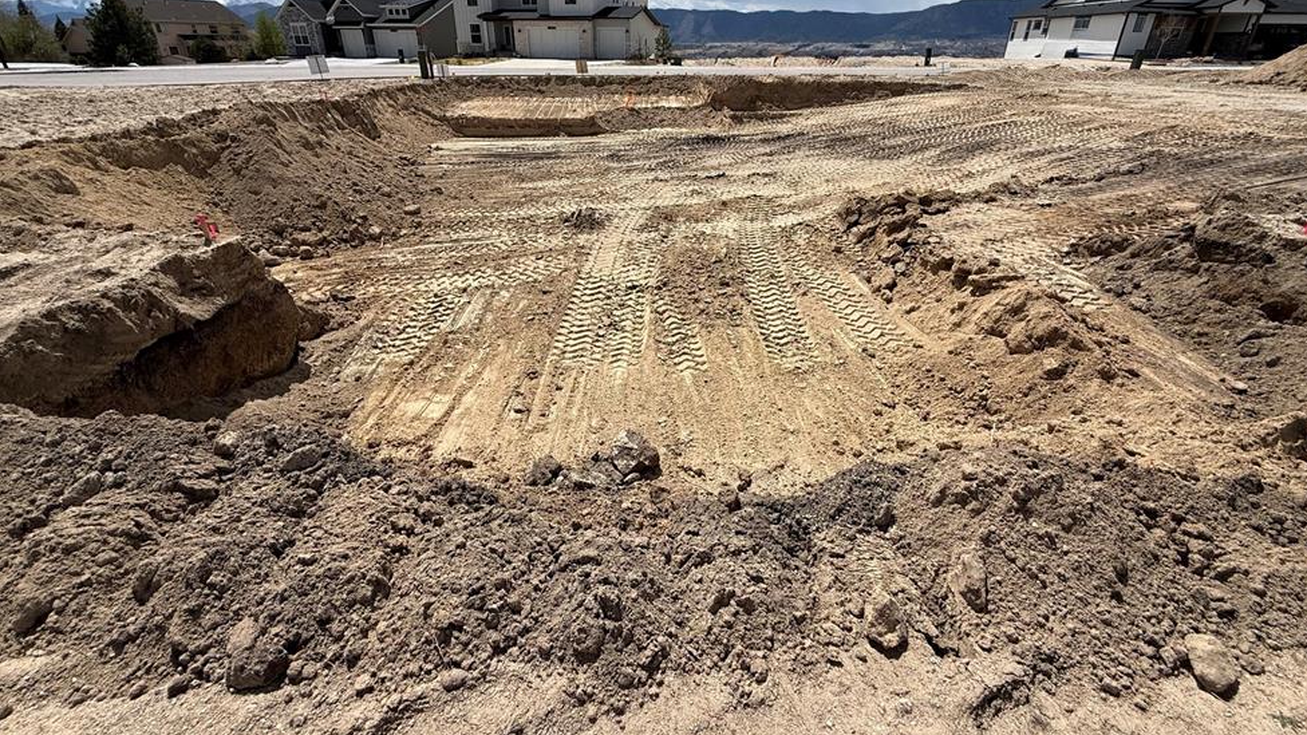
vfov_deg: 66.3
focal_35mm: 16
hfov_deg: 99.4
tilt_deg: -24.7
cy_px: 289
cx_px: 662
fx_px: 555
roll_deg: -1.1
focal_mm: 2.22
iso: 50
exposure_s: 1/3891
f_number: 2.2
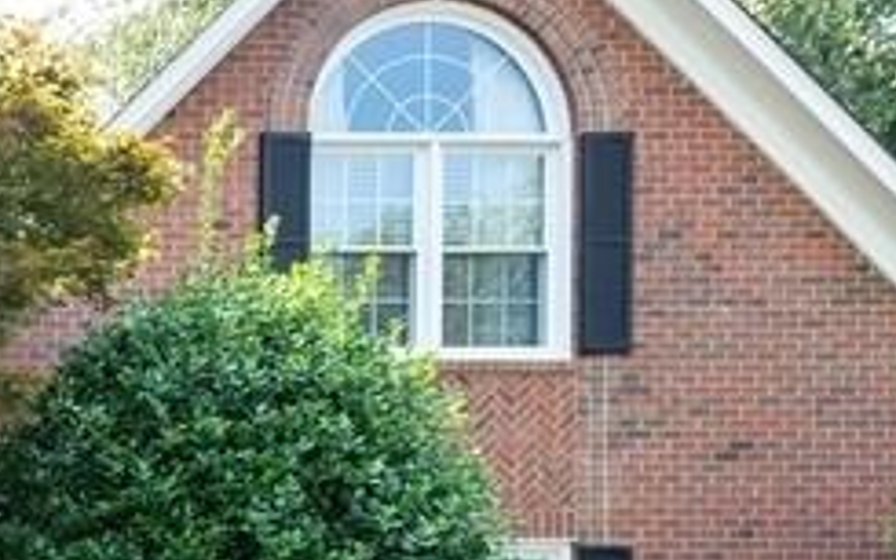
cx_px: -581
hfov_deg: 24.2
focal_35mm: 56
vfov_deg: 20.5
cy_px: 791
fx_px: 1367
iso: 200
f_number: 8
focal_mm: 15
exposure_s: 1/80
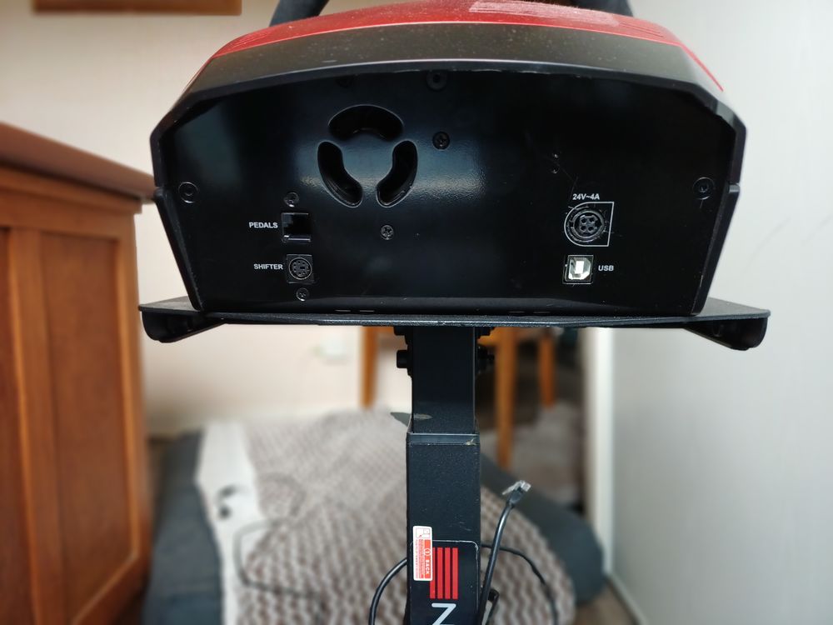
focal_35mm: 25
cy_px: 312
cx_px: 416
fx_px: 602
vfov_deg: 54.9
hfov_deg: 69.4
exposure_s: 1/50
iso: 200
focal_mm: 4.65
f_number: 1.8
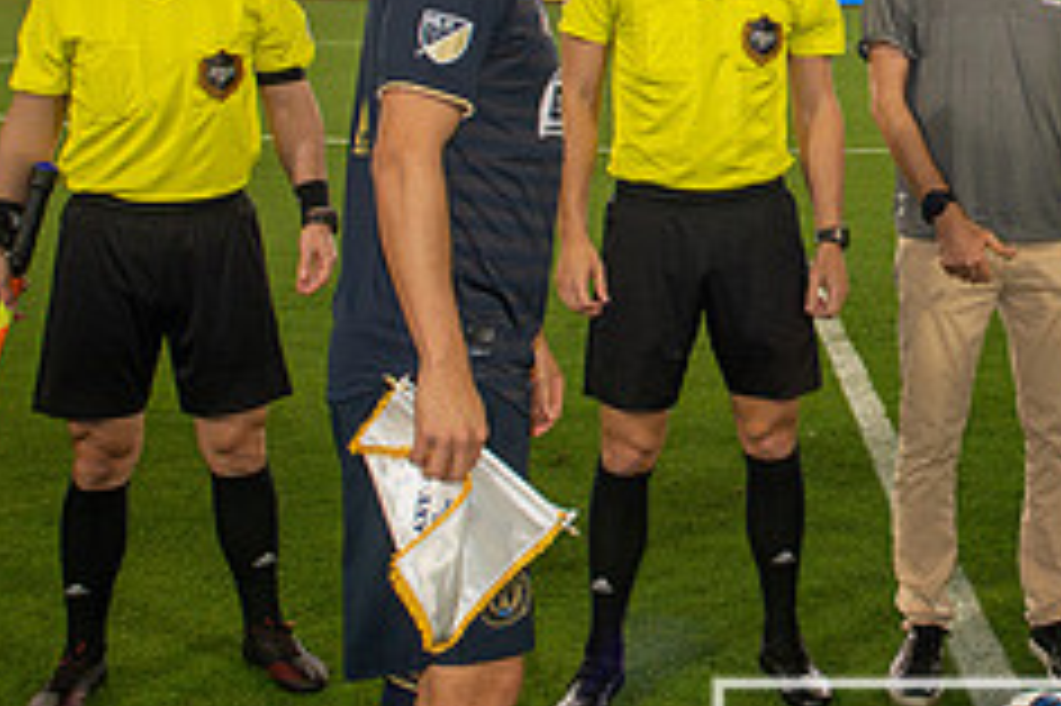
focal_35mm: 59
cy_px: 65
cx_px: 1030
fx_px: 1738
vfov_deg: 22.4
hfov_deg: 31.7
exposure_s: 1/200
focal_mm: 24
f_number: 7.1
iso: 640
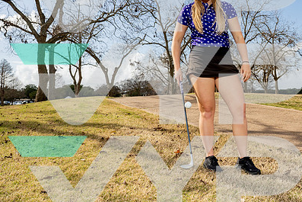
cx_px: 204
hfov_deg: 49.7
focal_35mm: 38
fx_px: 319
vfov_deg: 35.0
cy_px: 84
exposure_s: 1/250
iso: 100
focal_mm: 26
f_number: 8
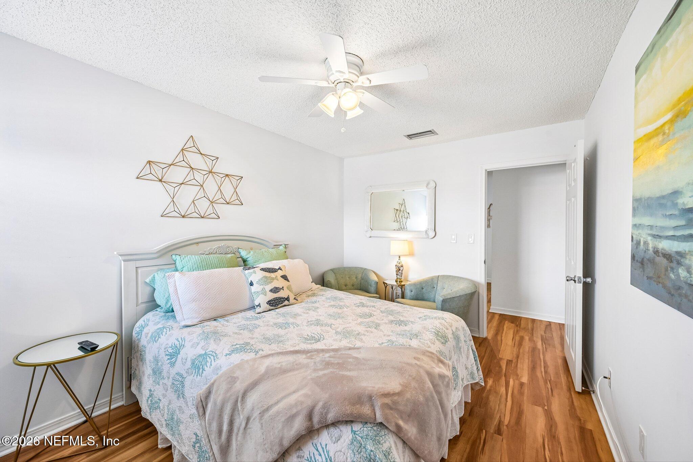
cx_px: 346
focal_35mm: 14
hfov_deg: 104.3
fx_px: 269
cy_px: 231
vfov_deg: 81.2
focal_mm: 14
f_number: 8
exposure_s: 1/15
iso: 400
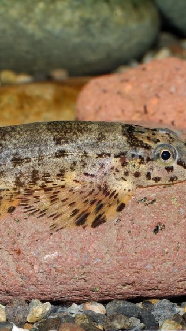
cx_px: -13
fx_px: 1255
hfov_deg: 8.4
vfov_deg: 15.0
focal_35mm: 143
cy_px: 165
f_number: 18
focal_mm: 60
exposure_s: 1/200
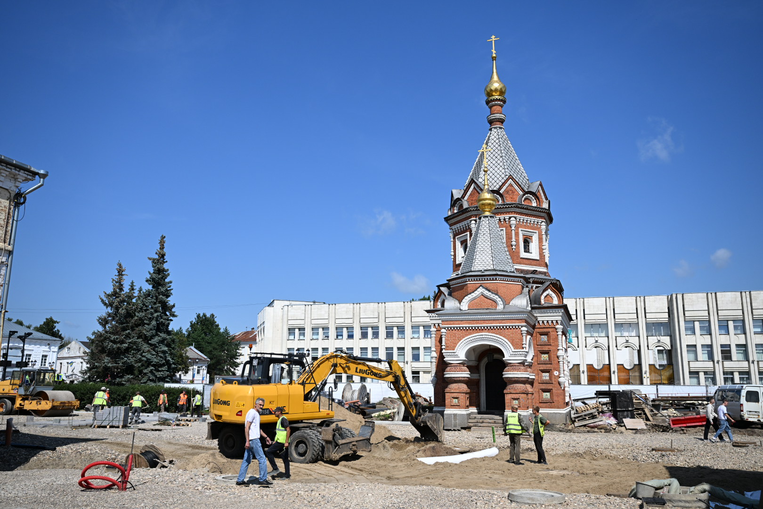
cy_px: 254
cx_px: 382
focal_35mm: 30
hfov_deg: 62.8
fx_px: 625
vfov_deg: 44.3
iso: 400
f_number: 4
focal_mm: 29.5
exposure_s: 1/6400
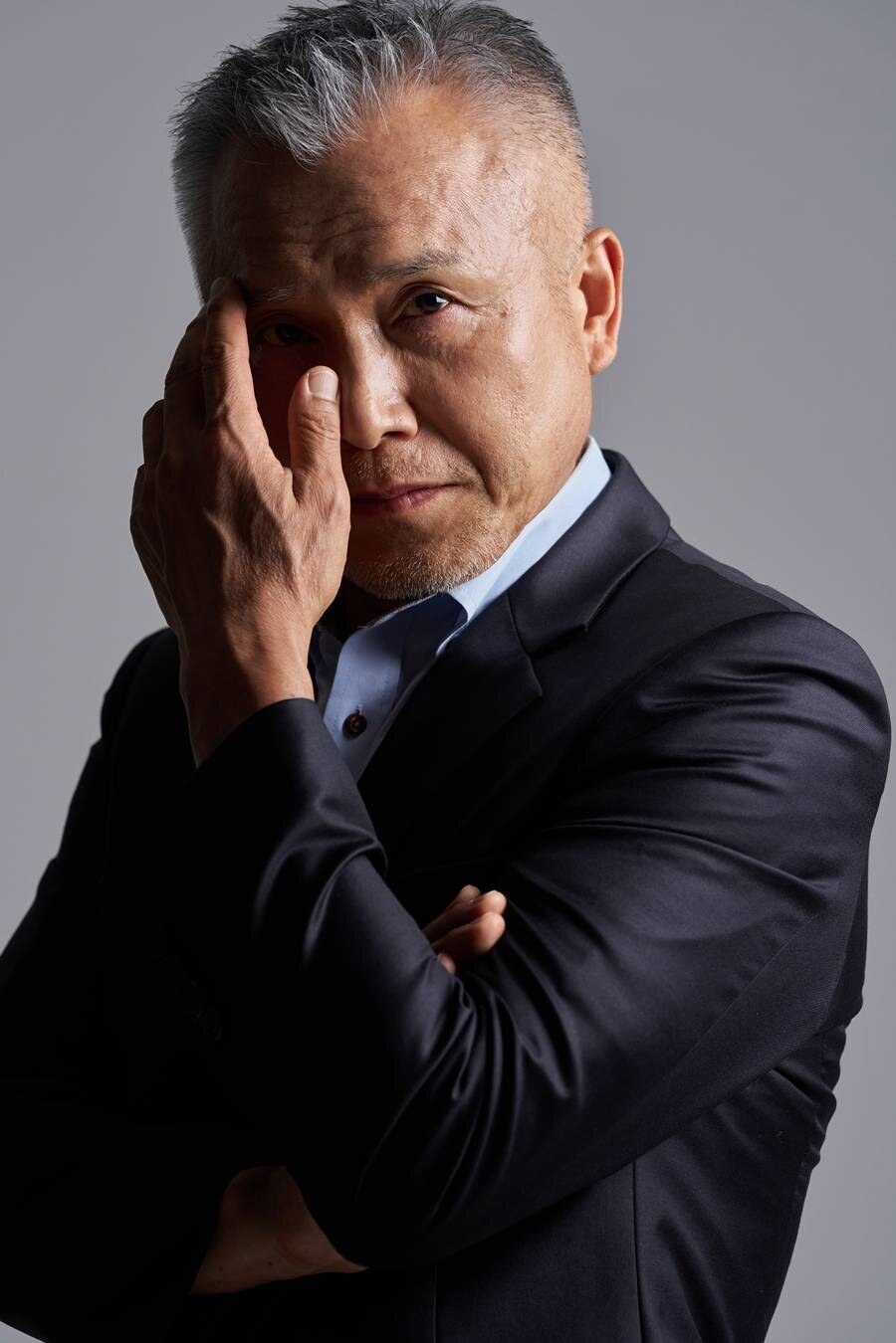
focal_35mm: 128
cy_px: 672
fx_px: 4778
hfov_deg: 10.7
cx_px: 448
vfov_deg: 16.0
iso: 500
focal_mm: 128
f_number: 5.6
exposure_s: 1/160
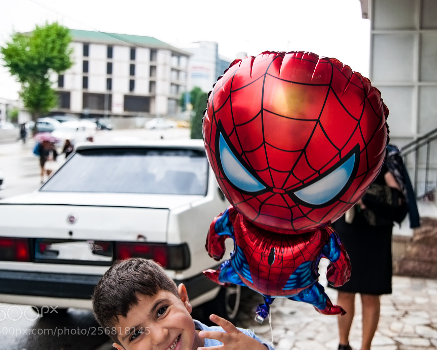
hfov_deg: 41.1
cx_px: 243
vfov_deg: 33.4
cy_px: 179
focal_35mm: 45
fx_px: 582
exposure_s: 1/160
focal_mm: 26
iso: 200
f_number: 2.8
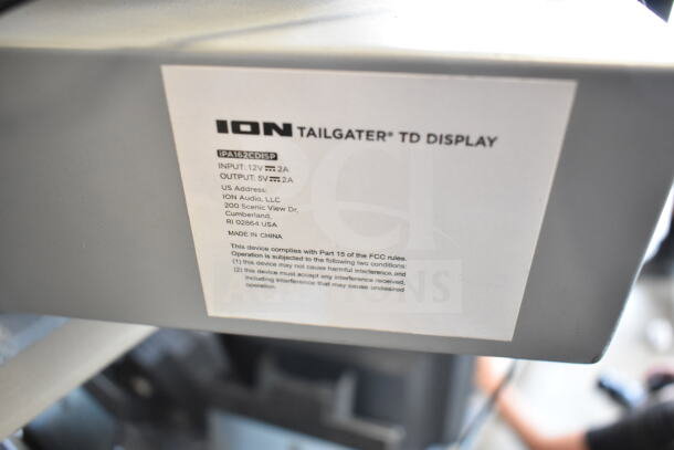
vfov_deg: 41.7
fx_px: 590
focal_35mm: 32
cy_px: 225
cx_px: 337
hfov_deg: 59.5
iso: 1600
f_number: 3.8
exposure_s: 1/40
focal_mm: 21
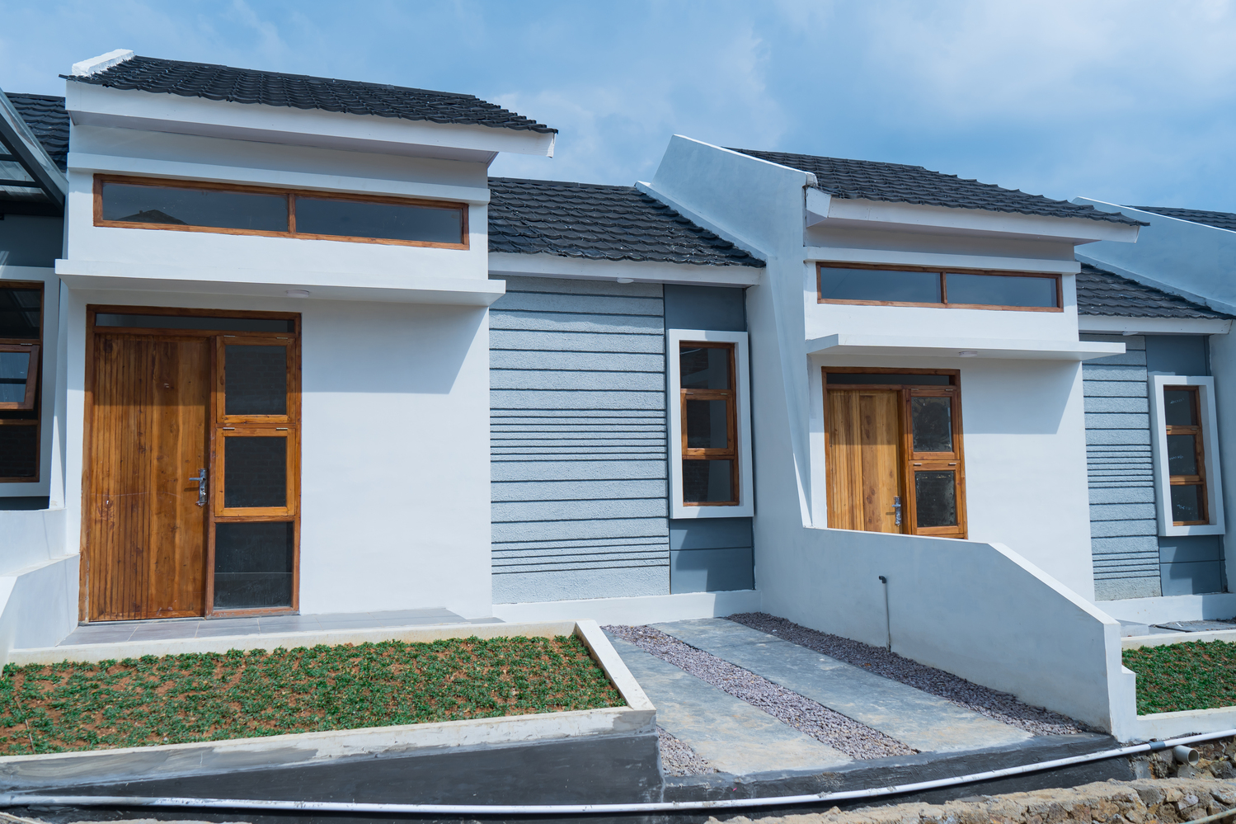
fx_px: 1030
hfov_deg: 61.9
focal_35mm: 30
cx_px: 618
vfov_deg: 43.6
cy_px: 412
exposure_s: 1/1000
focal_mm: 30
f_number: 4
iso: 100
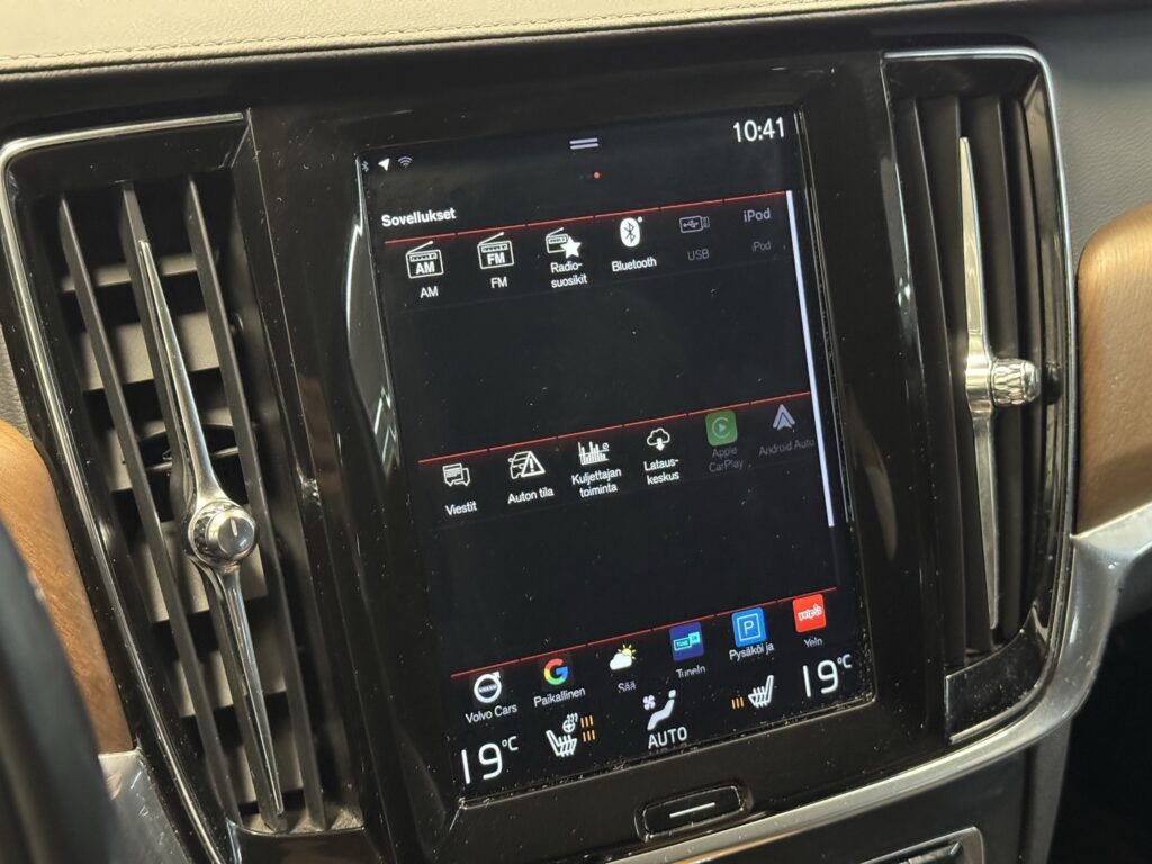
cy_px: 432
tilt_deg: -25.0
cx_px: 576
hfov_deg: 39.7
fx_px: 1597
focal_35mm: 48
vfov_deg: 30.3
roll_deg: -1.2
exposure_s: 1/25
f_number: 1.78
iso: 640
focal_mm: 6.76
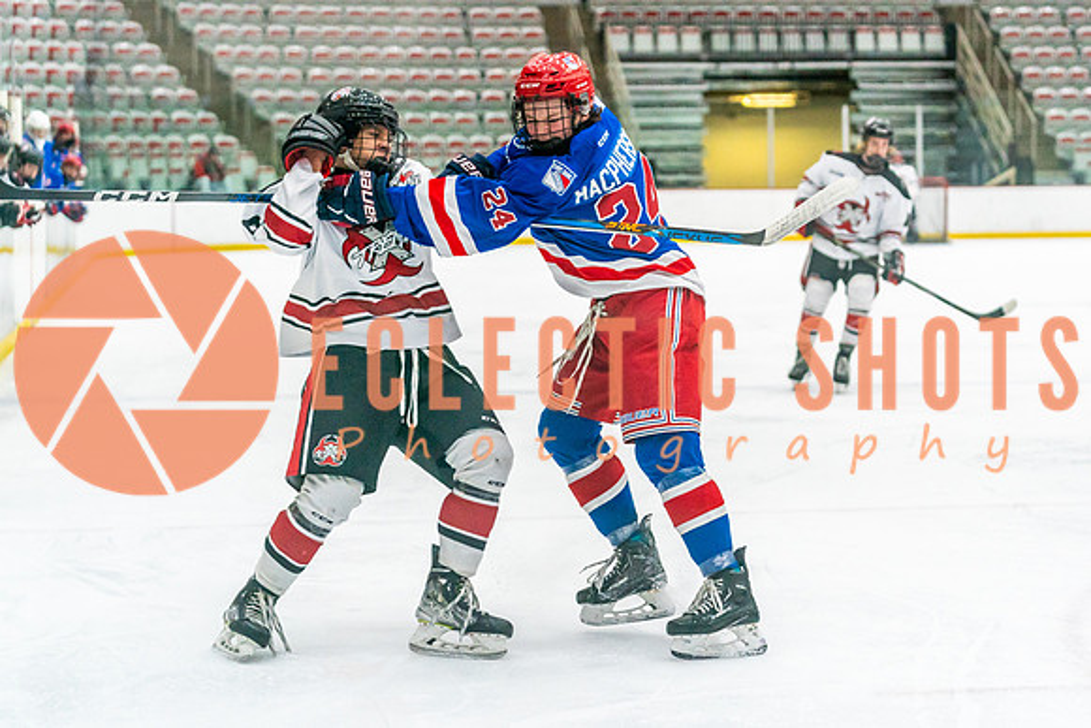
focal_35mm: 88
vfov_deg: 15.5
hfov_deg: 23.1
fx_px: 2675
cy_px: 345
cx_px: 575
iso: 3200
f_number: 2.8
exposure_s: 1/1000
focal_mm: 71
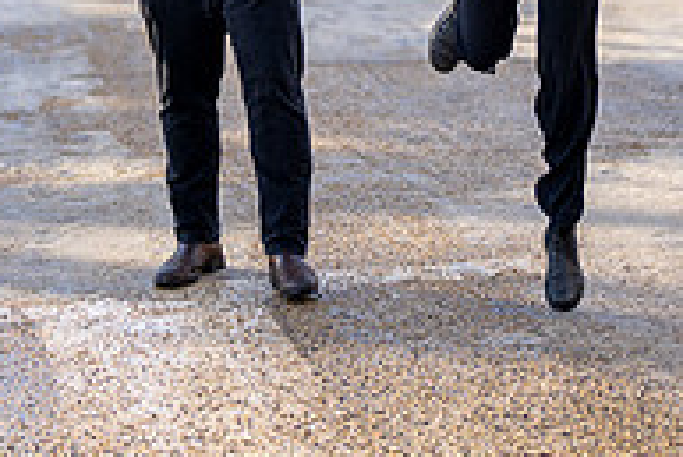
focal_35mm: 150
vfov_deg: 9.0
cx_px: 407
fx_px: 2848
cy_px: -158
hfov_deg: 13.7
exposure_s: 1/6400
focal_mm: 50
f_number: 1.2
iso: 250
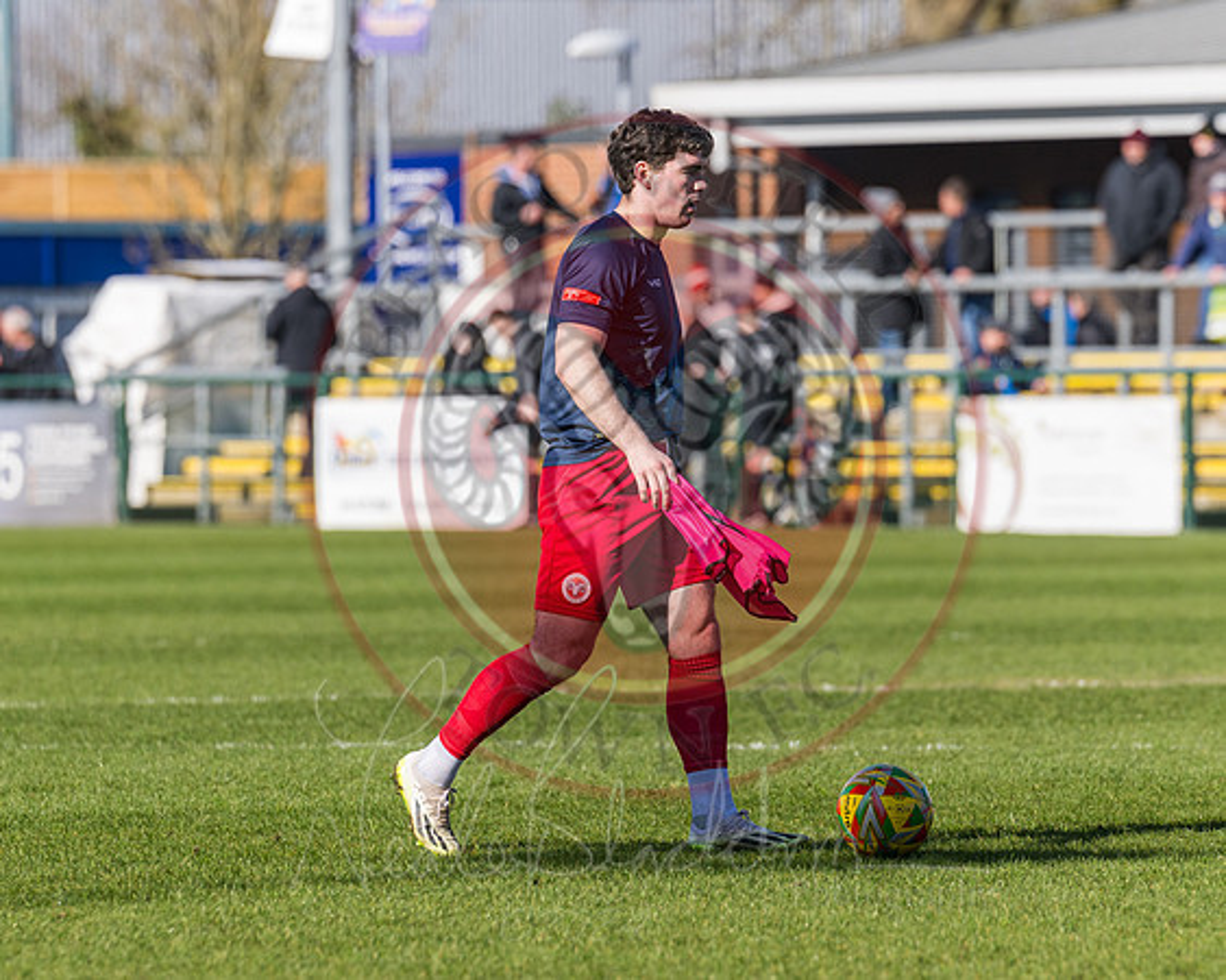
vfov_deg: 4.2
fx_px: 13255
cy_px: 472
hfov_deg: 5.3
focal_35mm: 365
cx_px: 655
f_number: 4
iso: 200
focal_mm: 200
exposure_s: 1/2000
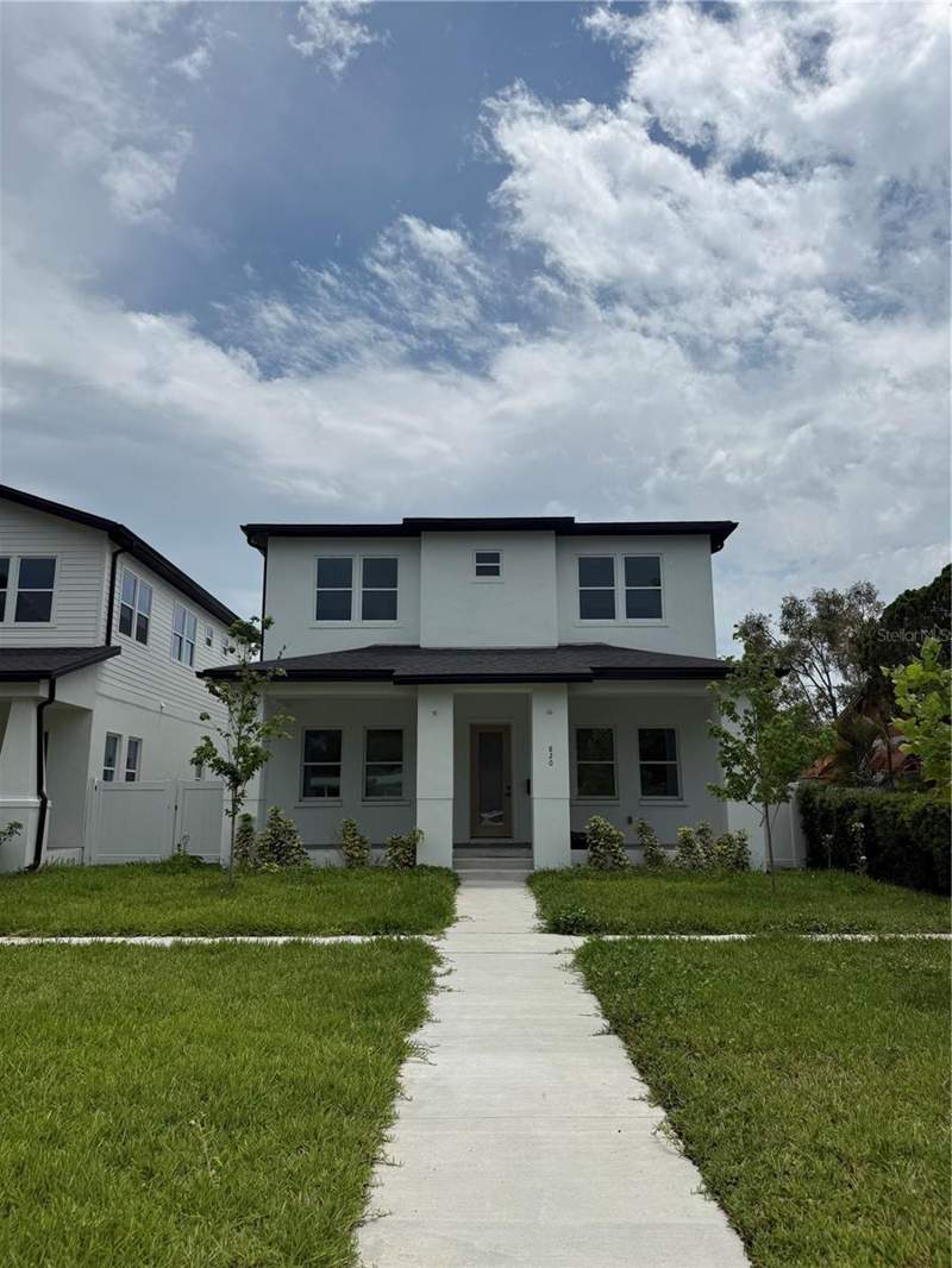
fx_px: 880
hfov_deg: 56.8
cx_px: 476
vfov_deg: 71.6
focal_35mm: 24
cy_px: 634
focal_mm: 6.76
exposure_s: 1/14286
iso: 80
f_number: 1.78
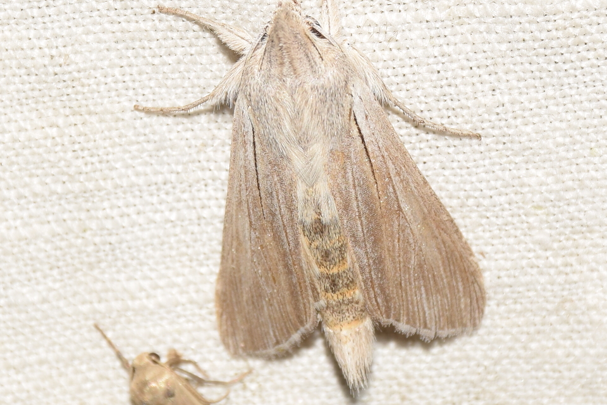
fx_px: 3541
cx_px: 304
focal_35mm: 210
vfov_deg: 6.5
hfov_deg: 9.8
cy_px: 202
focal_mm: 140
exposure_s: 1/60
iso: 100
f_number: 13
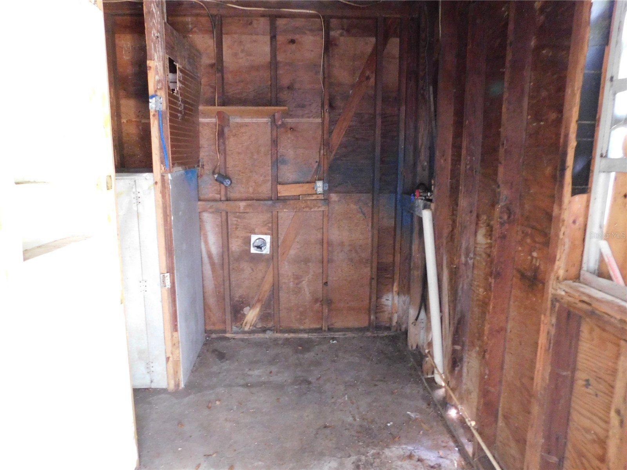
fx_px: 417
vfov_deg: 58.9
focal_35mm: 23
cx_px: 314
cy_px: 235
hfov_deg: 73.9
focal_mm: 4
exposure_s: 1/30
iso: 800
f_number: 3
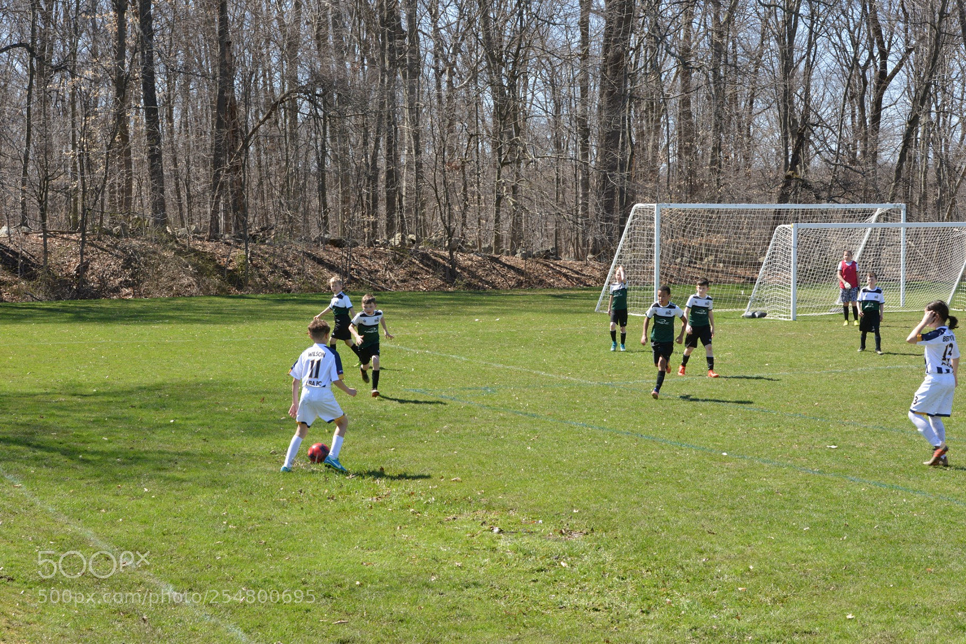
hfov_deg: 28.8
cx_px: 483
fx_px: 1878
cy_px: 322
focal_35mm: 70
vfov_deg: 19.5
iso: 1000
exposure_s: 1/160
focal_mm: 70
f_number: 20
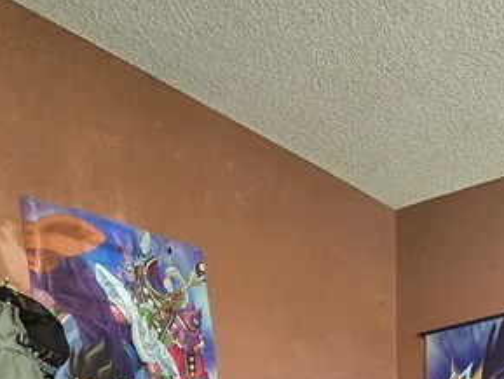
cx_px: 487
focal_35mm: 46
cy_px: 637
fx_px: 670
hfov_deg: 37.5
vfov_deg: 22.5
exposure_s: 1/60
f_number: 2.2
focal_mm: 2.2
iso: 640
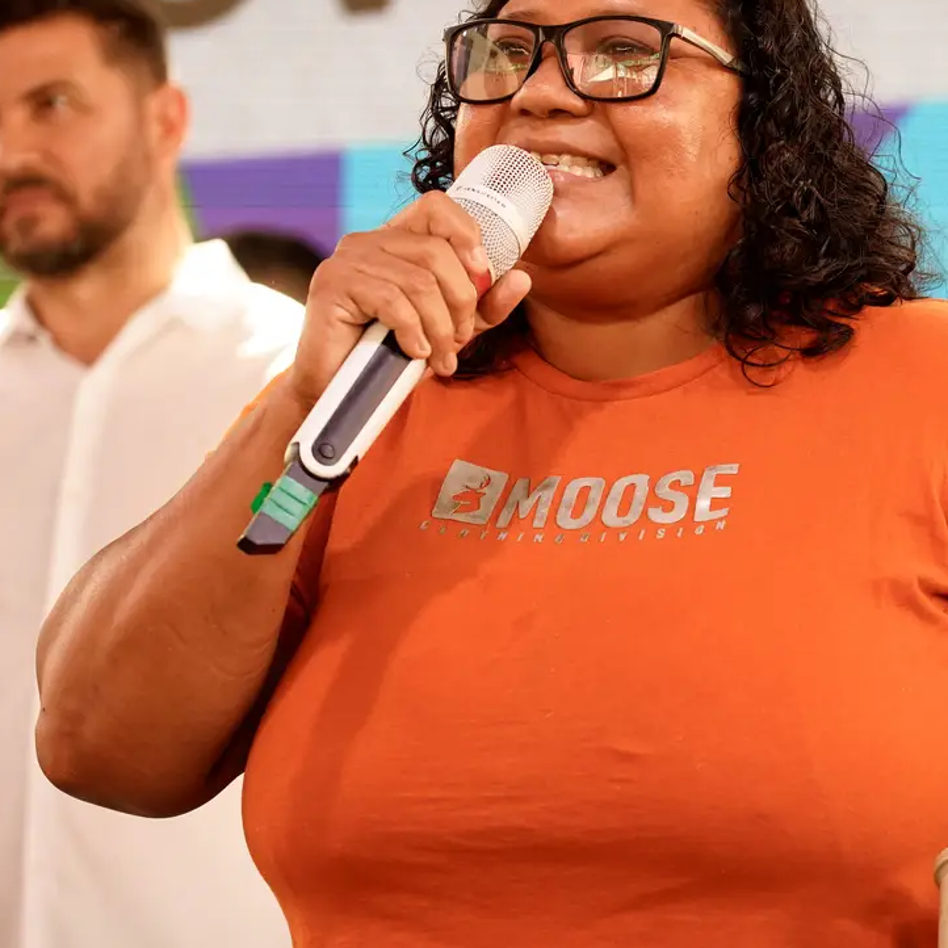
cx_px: 664
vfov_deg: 10.1
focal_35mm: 173
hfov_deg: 10.1
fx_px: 5360
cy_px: 448
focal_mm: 105
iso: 1250
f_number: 4.5
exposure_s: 1/500
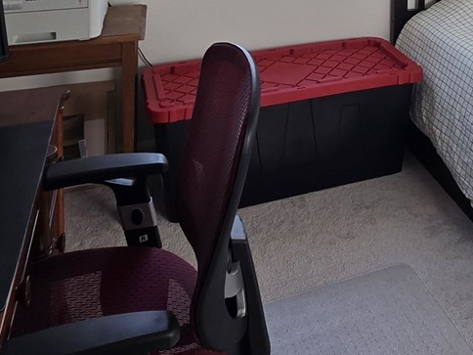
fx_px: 588
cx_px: 419
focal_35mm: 43
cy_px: -107
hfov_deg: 40.7
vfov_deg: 27.9
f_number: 2.2
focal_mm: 2.2
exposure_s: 1/120
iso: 50
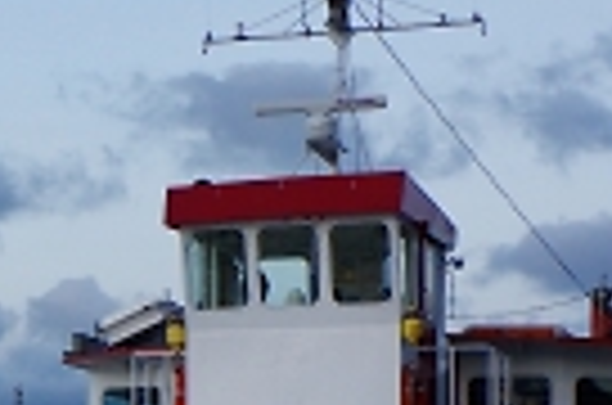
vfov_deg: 9.7
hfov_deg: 14.4
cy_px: 576
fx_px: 2324
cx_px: -176
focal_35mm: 137
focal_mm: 21
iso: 400
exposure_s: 1/125
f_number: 5
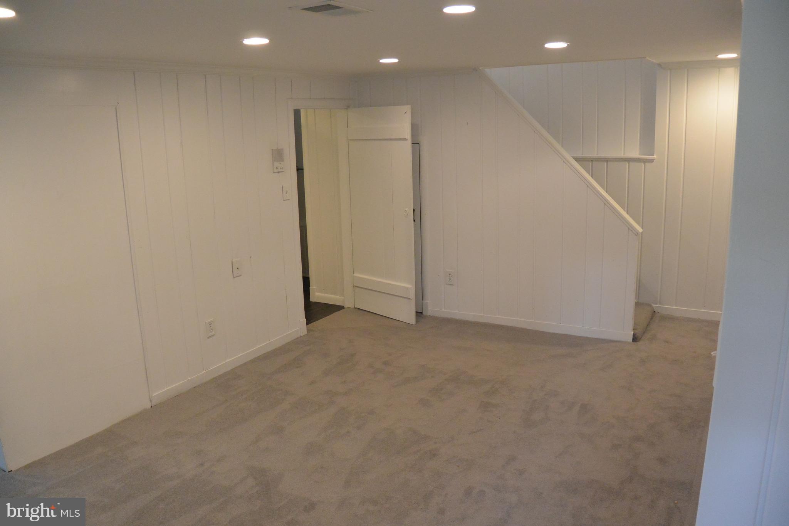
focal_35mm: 27
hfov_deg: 67.4
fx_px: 592
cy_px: 263
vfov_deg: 47.9
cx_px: 394
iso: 720
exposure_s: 1/60
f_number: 4
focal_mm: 10
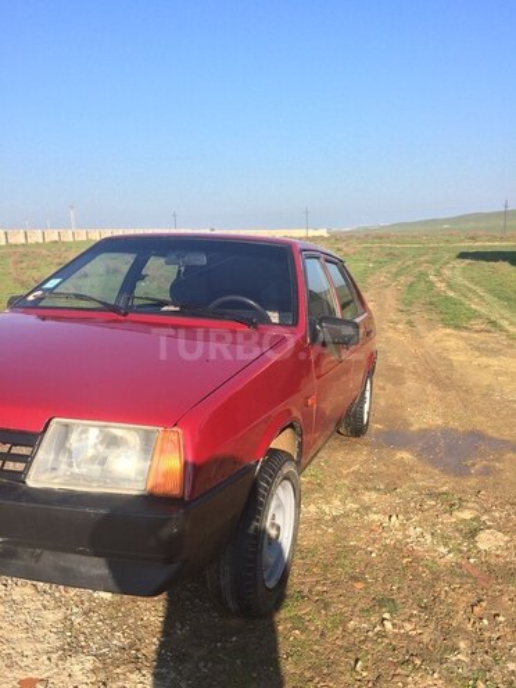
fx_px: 576
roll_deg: +3.5
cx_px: 258
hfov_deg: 48.2
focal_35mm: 29
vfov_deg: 61.7
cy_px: 344
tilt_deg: -12.6
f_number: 2.2
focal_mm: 4.15
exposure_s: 1/1520
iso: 32
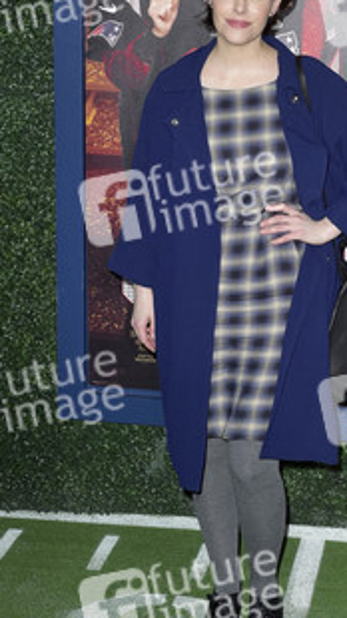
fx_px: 1065
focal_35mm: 65
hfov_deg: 18.4
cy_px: 299
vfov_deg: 32.4
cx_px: 240
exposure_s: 1/250
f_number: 6.3
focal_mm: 48
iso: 500
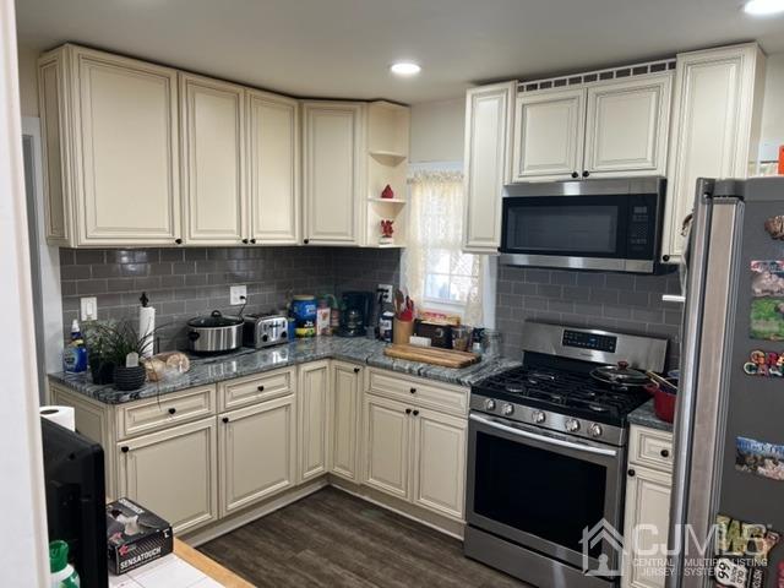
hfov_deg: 67.3
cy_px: 294
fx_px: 589
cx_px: 392
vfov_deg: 53.1
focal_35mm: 26
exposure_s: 1/120
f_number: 1.5
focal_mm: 5.7
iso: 100
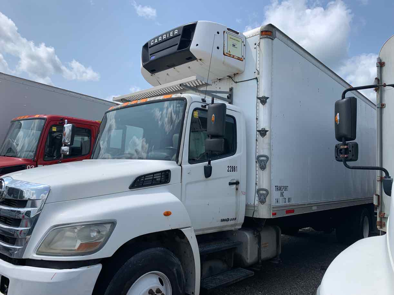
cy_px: 148
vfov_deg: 53.0
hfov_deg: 67.3
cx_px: 197
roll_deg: -1.8
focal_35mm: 26
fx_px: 296
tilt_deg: +3.1
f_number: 1.8
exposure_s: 1/2755
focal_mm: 4.25
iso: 25
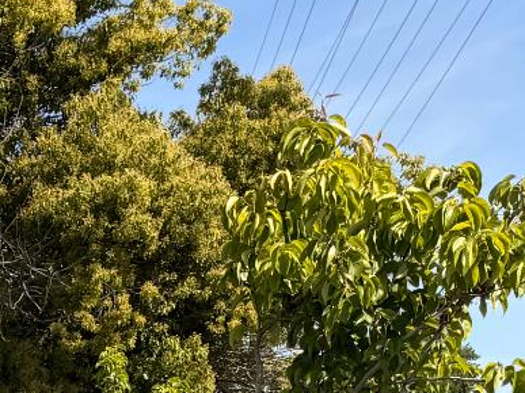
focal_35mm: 93
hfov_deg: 18.0
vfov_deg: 14.2
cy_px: 681
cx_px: -339
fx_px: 1410
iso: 80
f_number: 1.78
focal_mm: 6.76
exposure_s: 1/3759
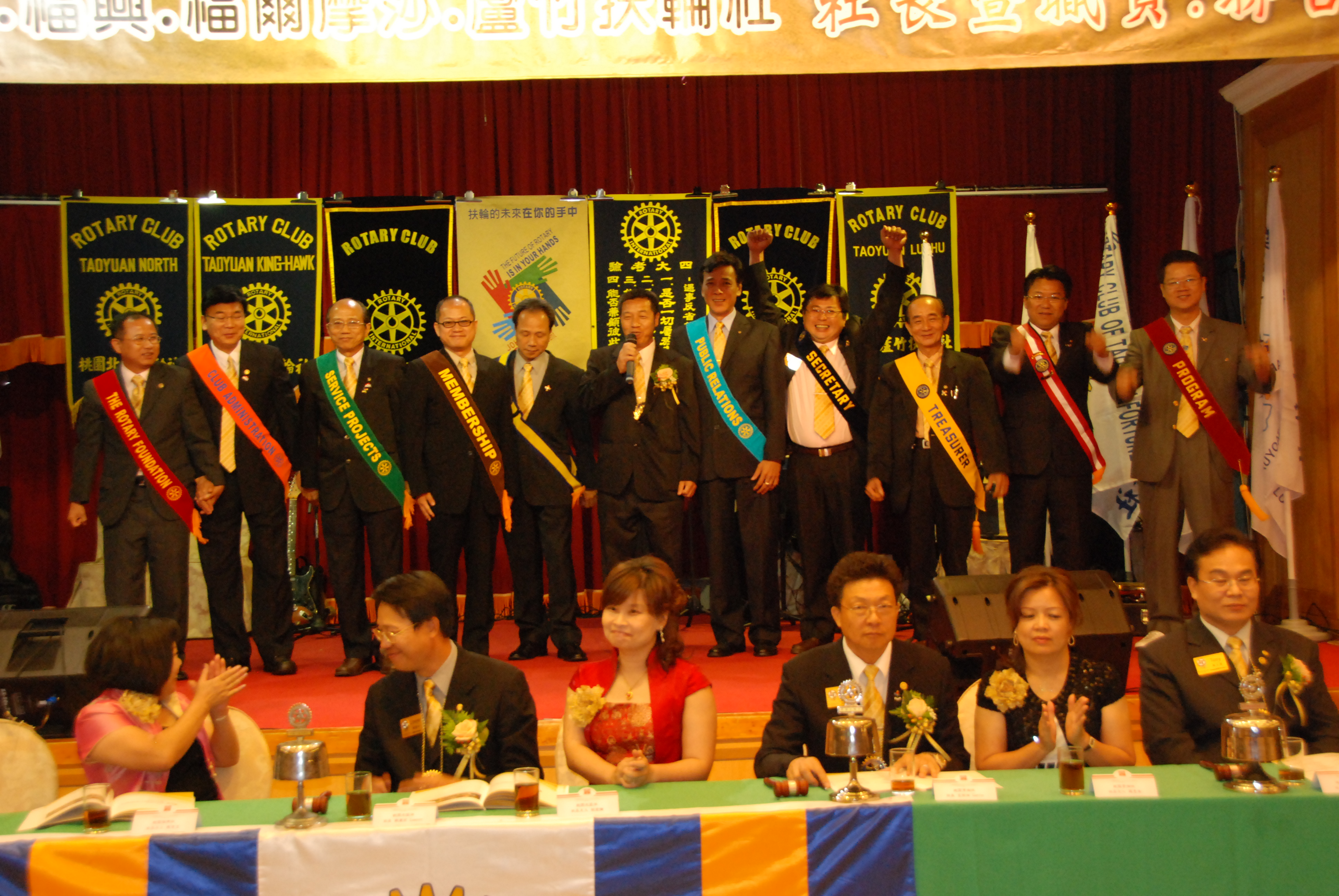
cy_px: 448
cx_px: 670
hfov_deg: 41.1
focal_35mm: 48
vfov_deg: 28.2
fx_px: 1787
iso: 1250
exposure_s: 1/60
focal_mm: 32
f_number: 5.6
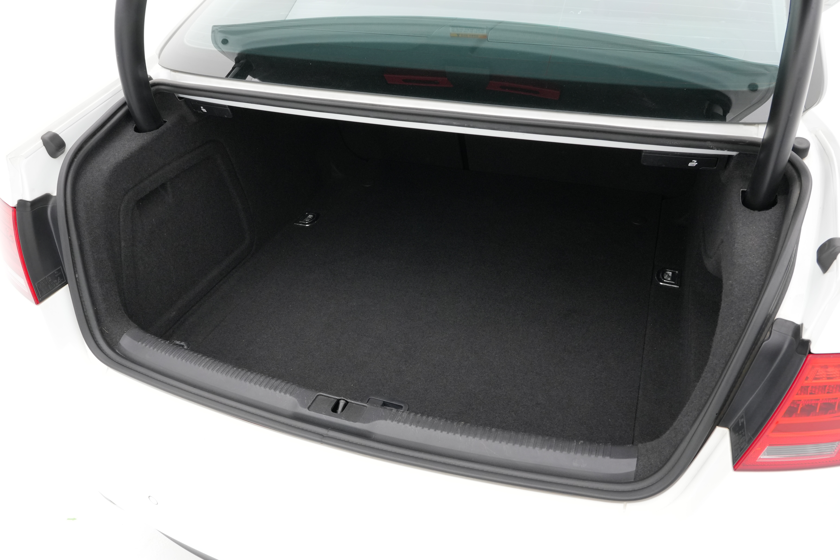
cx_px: 420
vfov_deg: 47.9
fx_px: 630
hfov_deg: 67.4
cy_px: 280
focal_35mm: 27
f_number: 8
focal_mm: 18
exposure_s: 1/80
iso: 1000
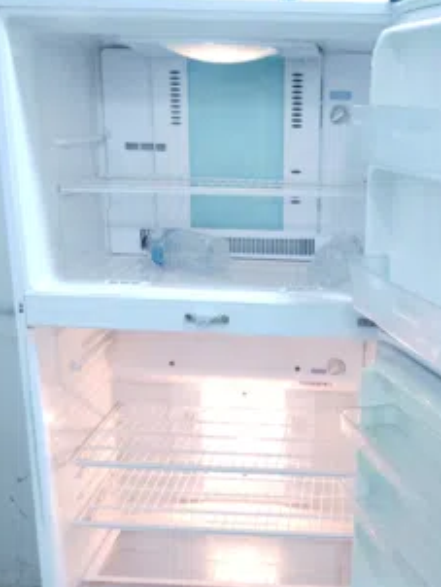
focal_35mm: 51
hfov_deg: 28.3
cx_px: 307
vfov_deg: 36.4
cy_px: 456
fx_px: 865
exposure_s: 1/50
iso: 442
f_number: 1.8
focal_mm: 4.25
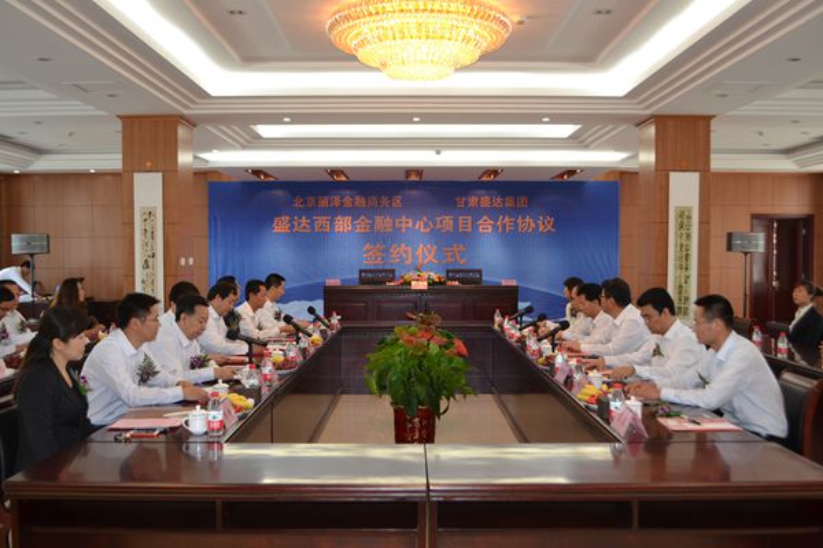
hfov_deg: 53.1
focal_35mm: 36
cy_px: 274
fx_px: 823
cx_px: 412
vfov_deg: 36.9
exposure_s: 1/80
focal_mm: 24
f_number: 5
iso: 800
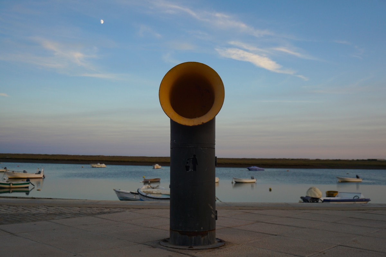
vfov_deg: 38.4
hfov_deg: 55.1
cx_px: 193
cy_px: 128
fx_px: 370
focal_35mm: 34
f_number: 4
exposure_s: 1/250
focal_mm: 23
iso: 160
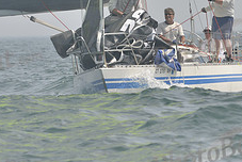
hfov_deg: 2.9
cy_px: 1
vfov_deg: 1.9
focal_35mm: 714
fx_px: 4806
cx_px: 98
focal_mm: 280
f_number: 9
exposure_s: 1/1000
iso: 280
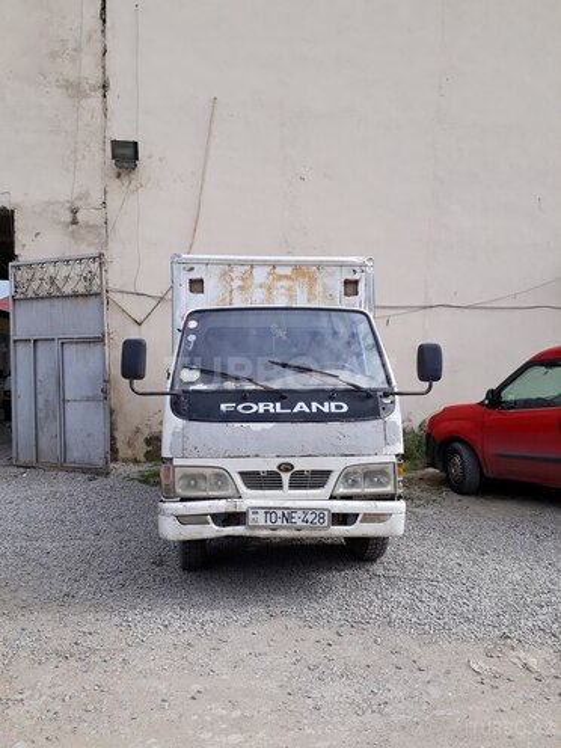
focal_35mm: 27
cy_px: 374
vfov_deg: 65.3
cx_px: 280
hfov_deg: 51.4
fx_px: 583
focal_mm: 3.6
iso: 40
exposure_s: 1/915
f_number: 1.9
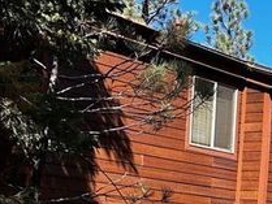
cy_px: 199
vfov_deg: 13.8
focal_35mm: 106
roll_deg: -3.7
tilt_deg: +2.6
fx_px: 833
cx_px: 258
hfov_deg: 18.2
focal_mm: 5.7
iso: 50
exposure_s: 1/902
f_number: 1.5
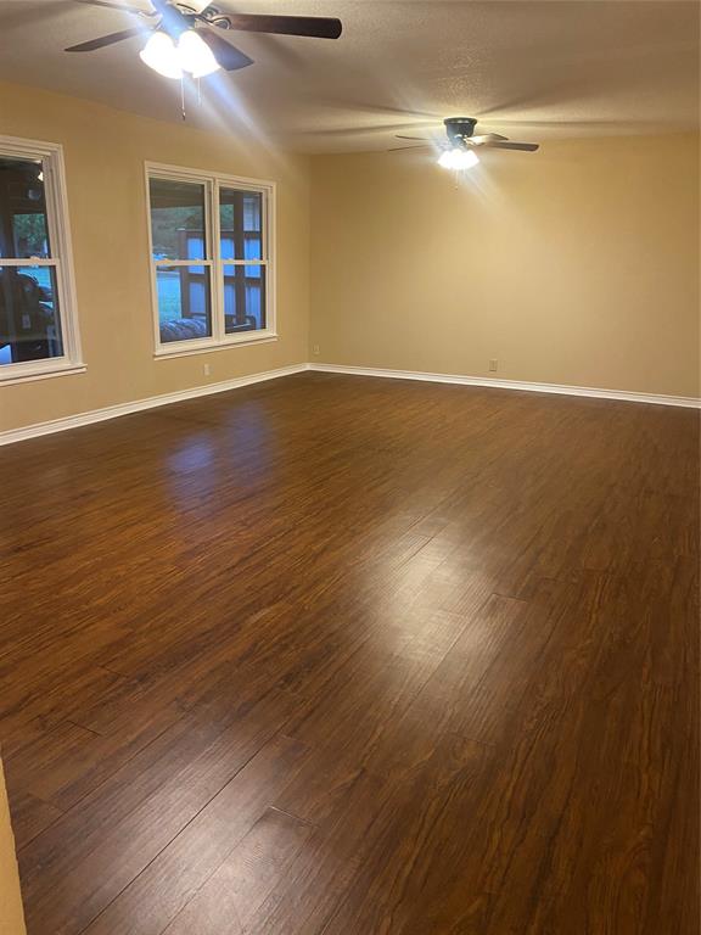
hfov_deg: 53.1
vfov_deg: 67.3
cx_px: 350
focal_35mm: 26
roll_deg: -1.2
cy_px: 468
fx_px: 702
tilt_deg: -15.3
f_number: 1.8
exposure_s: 1/40
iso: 320
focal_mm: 4.25
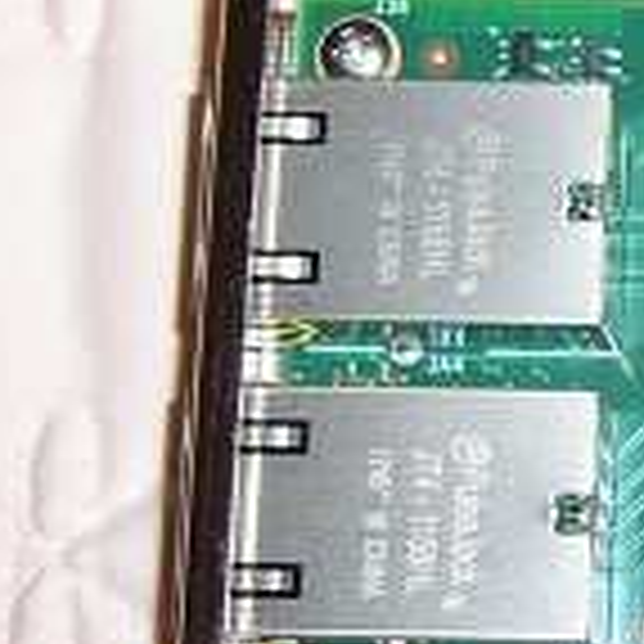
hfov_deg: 11.9
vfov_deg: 12.6
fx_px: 2905
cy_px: 207
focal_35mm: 138
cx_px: 1054
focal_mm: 5.8
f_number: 2.8
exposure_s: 1/30
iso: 80
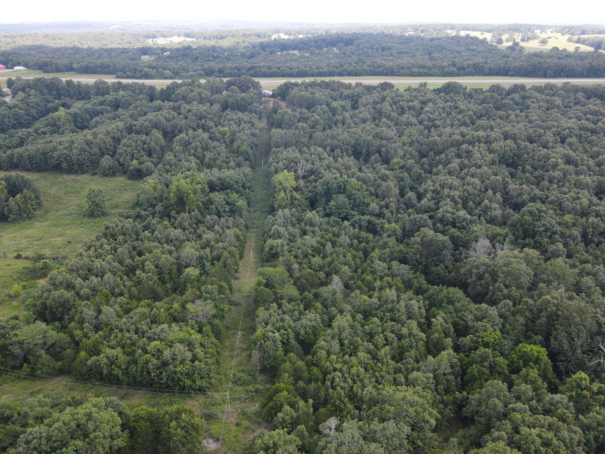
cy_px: 227
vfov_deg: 56.8
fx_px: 419
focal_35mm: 24
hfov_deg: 71.6
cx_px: 302
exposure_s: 1/100
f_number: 2.8
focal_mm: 4.5
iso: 100
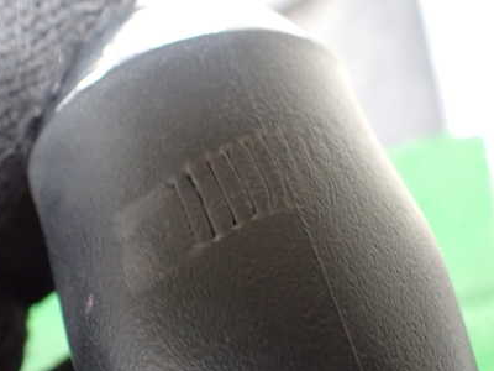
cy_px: 169
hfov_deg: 42.1
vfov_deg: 32.2
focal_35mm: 45
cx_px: 253
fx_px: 642
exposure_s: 1/50
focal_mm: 5.4
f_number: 2.3
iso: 800
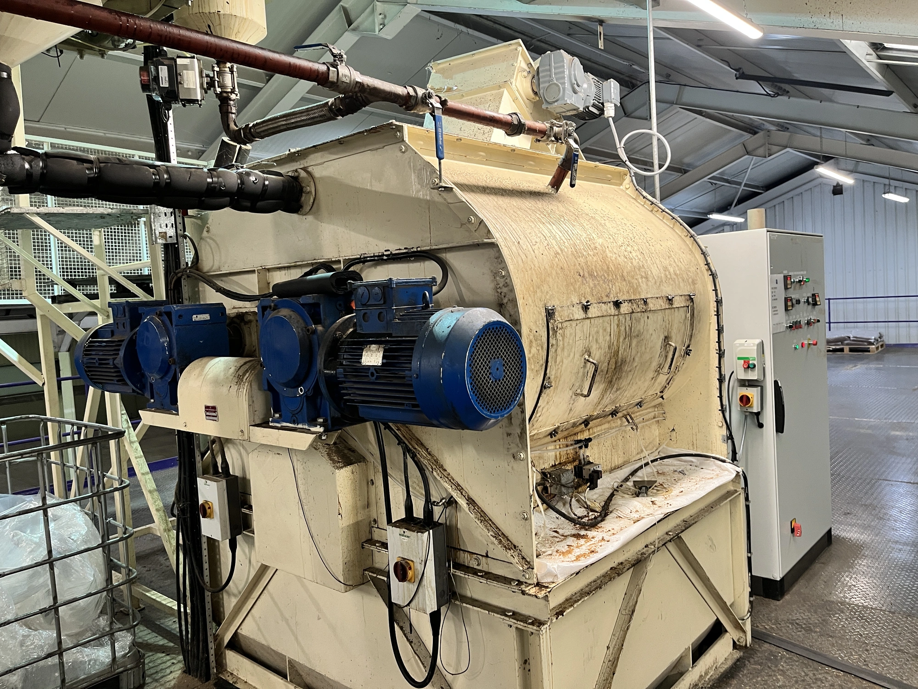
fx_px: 690
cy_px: 344
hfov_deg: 67.3
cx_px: 459
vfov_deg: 53.1
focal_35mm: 26
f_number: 1.6
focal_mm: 5.1
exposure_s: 1/50
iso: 125
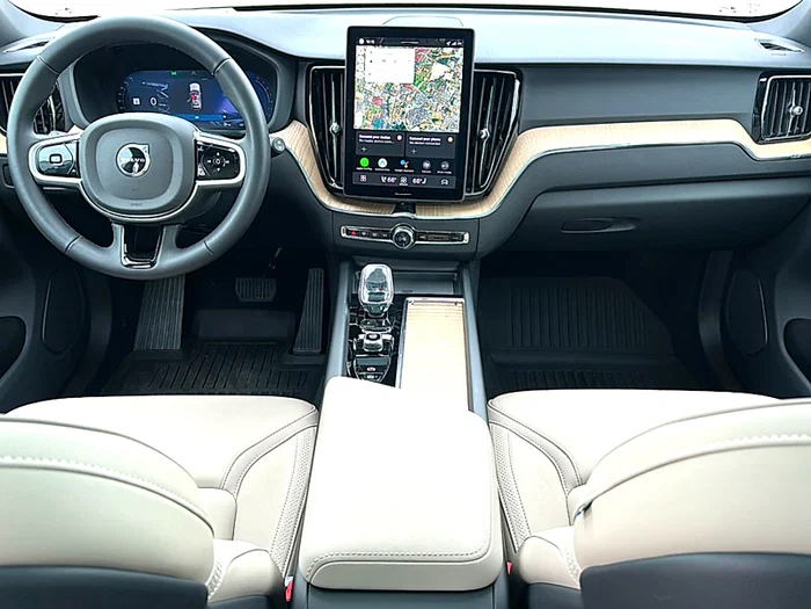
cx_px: 406
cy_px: 304
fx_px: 586
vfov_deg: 54.9
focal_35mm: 25
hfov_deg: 69.4
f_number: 1.78
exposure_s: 1/153
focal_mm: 6.86
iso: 64
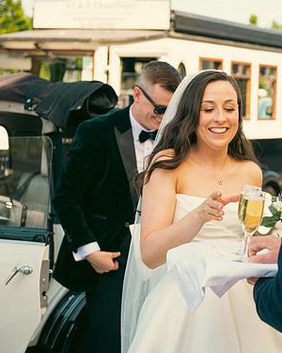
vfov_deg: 21.3
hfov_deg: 16.9
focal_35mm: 90
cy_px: 174
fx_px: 939
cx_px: 245
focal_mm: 62
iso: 125
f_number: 3.5
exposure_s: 1/400
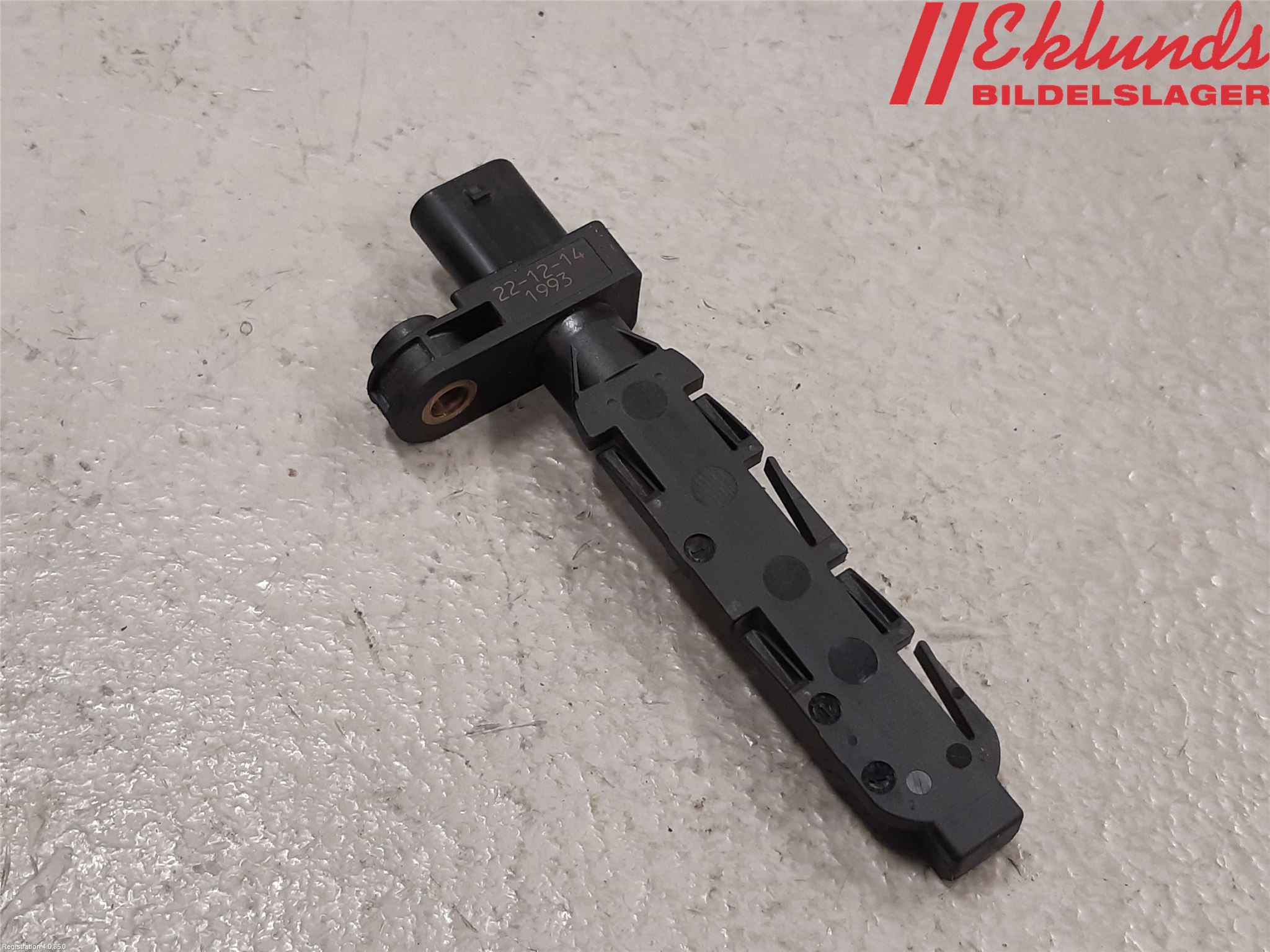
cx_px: 635
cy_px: 476
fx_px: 954
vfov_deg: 53.1
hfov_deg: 67.3
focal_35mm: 26
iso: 125
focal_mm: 3.93
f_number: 1.7
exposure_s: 1/50
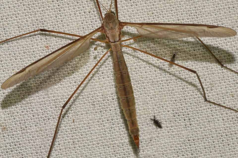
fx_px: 1388
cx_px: 119
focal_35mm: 210
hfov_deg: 9.8
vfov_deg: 6.5
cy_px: 79
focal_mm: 140
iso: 400
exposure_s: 1/200
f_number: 14
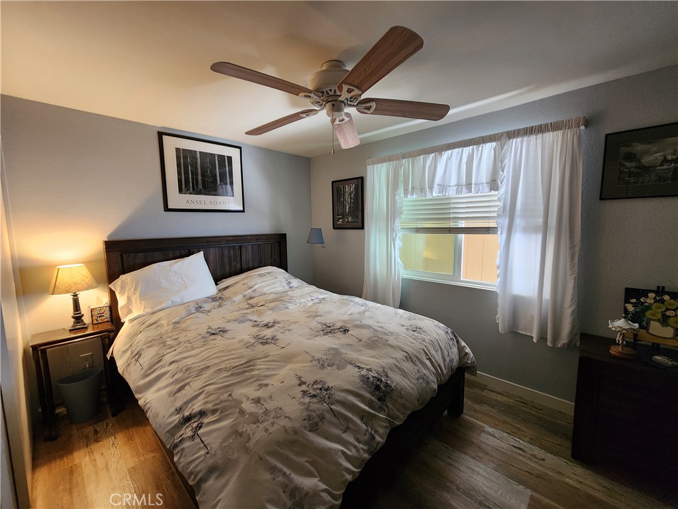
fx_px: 255
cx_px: 339
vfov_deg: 89.9
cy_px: 254
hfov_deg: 106.2
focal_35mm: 13
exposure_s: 1/40
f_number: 2.2
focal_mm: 2.2
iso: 320
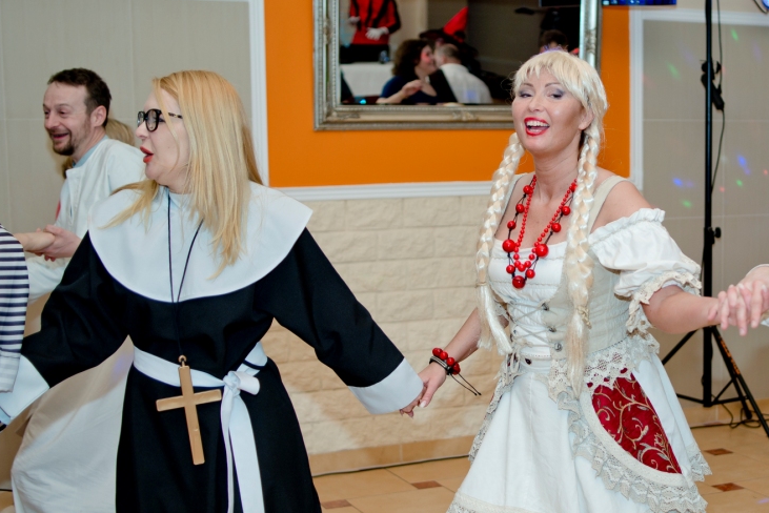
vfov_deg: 27.4
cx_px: 531
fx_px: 1047
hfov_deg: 39.7
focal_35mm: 49
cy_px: 325
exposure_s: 1/320
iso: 320
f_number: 2.8
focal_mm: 35
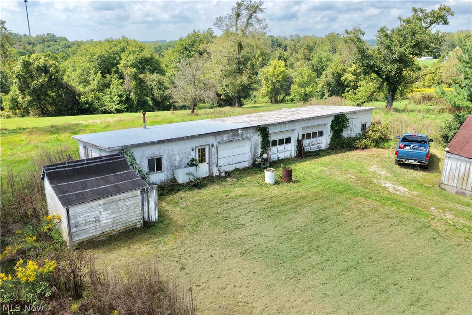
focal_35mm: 28
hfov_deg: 65.5
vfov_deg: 46.4
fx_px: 367
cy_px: 158
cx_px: 236
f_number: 2.8
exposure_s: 1/1250
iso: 250
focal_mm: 14.45
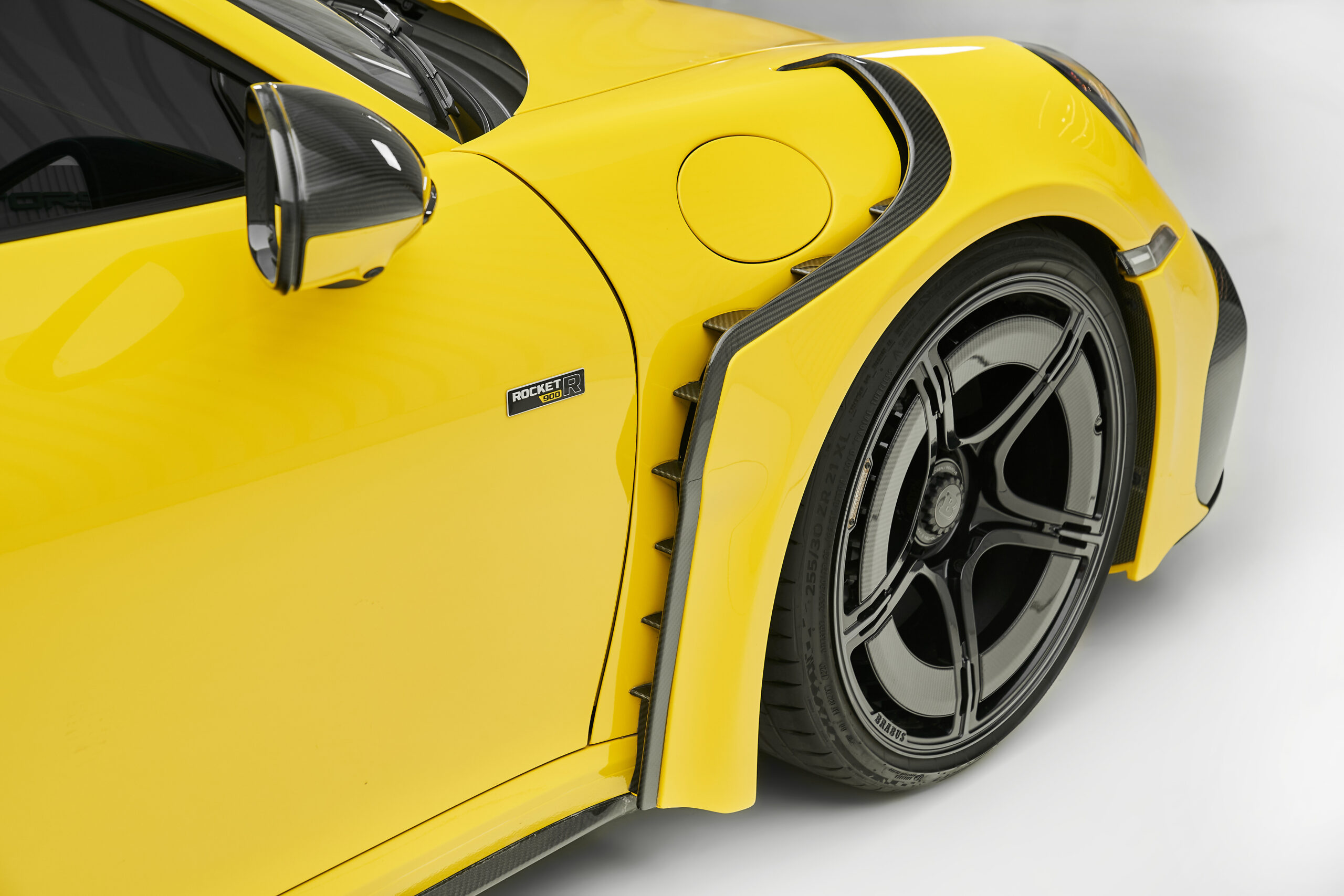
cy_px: 448
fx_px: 2277
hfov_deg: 32.9
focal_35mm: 61
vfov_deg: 22.3
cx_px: 672
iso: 400
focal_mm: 61
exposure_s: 1/40
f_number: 5.6
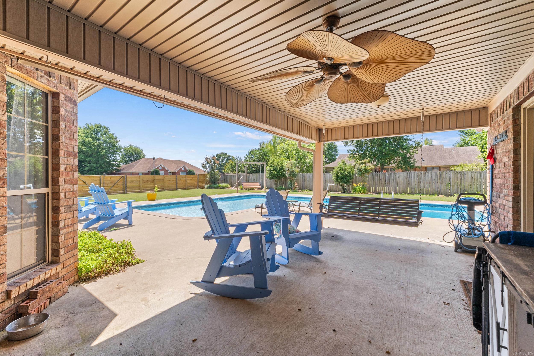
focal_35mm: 15
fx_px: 222
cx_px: 267
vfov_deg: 77.3
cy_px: 178
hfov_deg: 100.4
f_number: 8
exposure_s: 1/125
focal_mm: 10
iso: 250
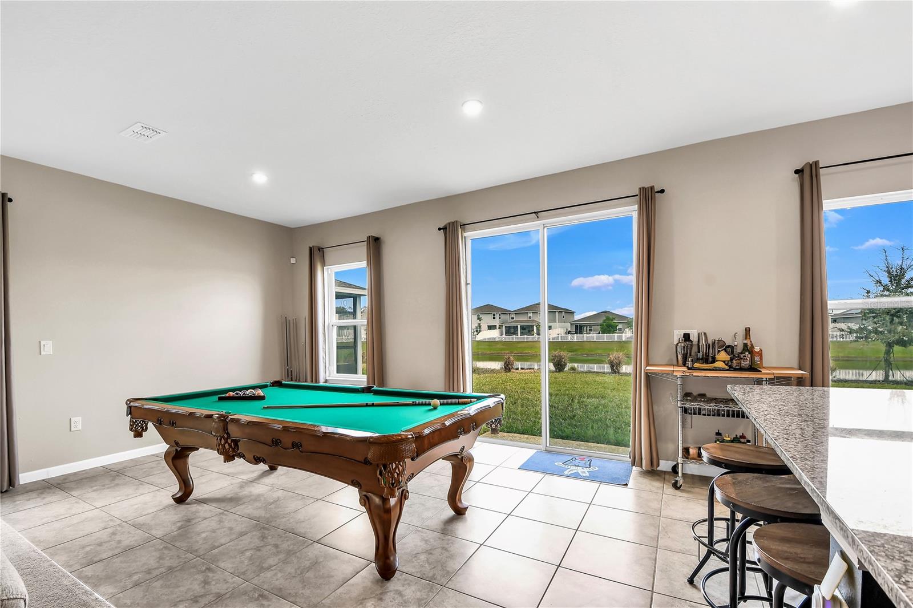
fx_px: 380
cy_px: 304
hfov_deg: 100.4
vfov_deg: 77.3
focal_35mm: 15
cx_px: 456
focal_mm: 10
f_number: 7.1
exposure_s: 1/6
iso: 100
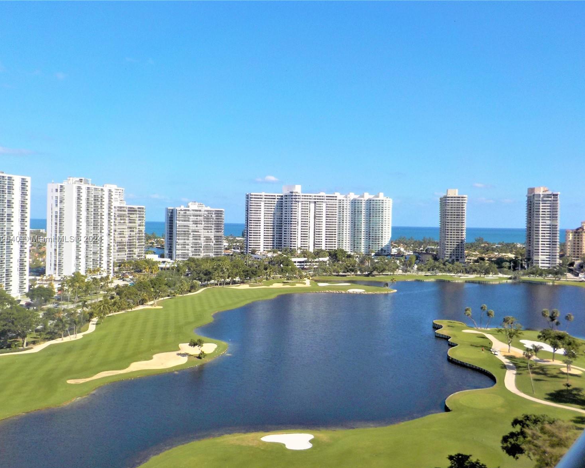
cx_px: 294
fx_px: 554
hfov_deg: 55.7
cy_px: 239
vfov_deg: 45.8
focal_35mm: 32
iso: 125
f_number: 3.3
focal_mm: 4.1
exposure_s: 1/1600
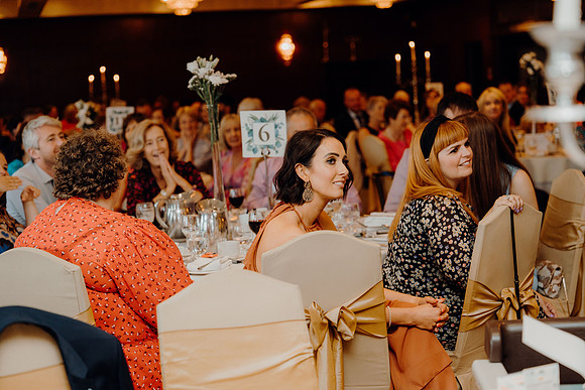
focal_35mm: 70
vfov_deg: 19.5
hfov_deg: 28.8
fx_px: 1138
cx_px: 292
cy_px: 195
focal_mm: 70
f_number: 2.8
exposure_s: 1/200
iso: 1250
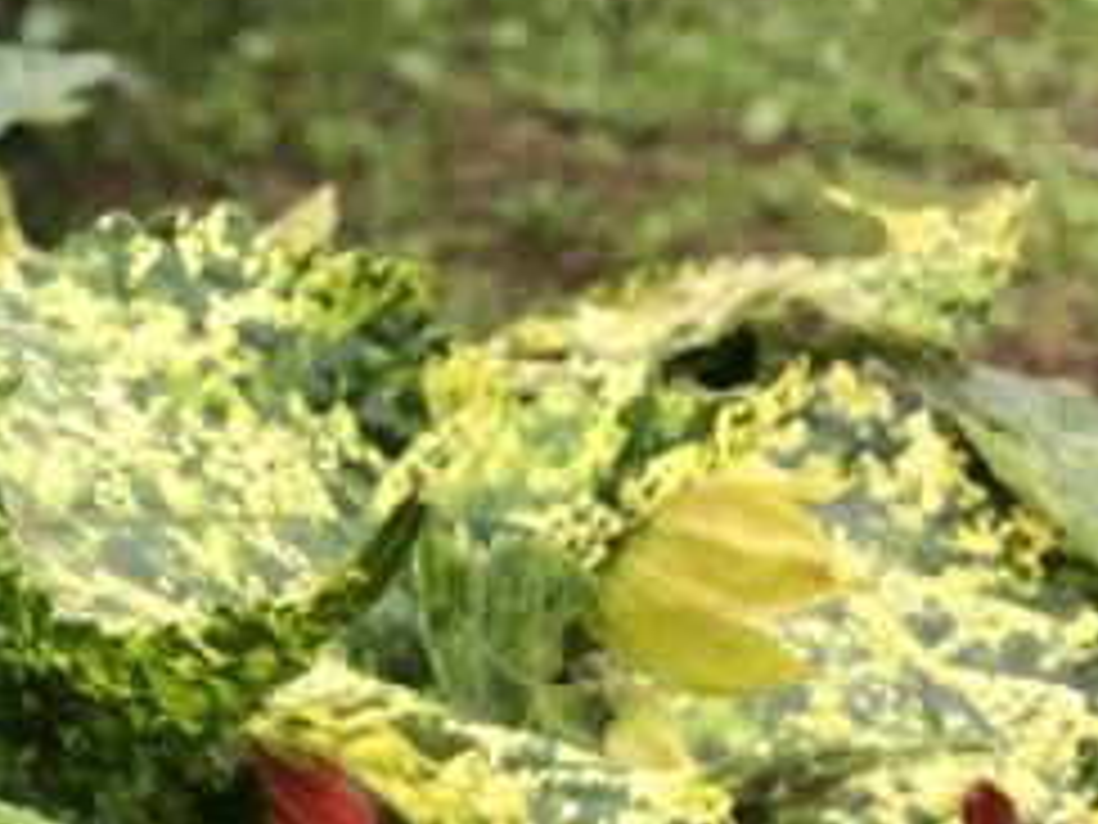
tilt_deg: -34.0
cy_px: 1045
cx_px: -518
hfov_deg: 16.4
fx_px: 3489
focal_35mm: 110
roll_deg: +1.2
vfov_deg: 13.0
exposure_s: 1/30
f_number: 1.8
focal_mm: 3.99
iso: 40
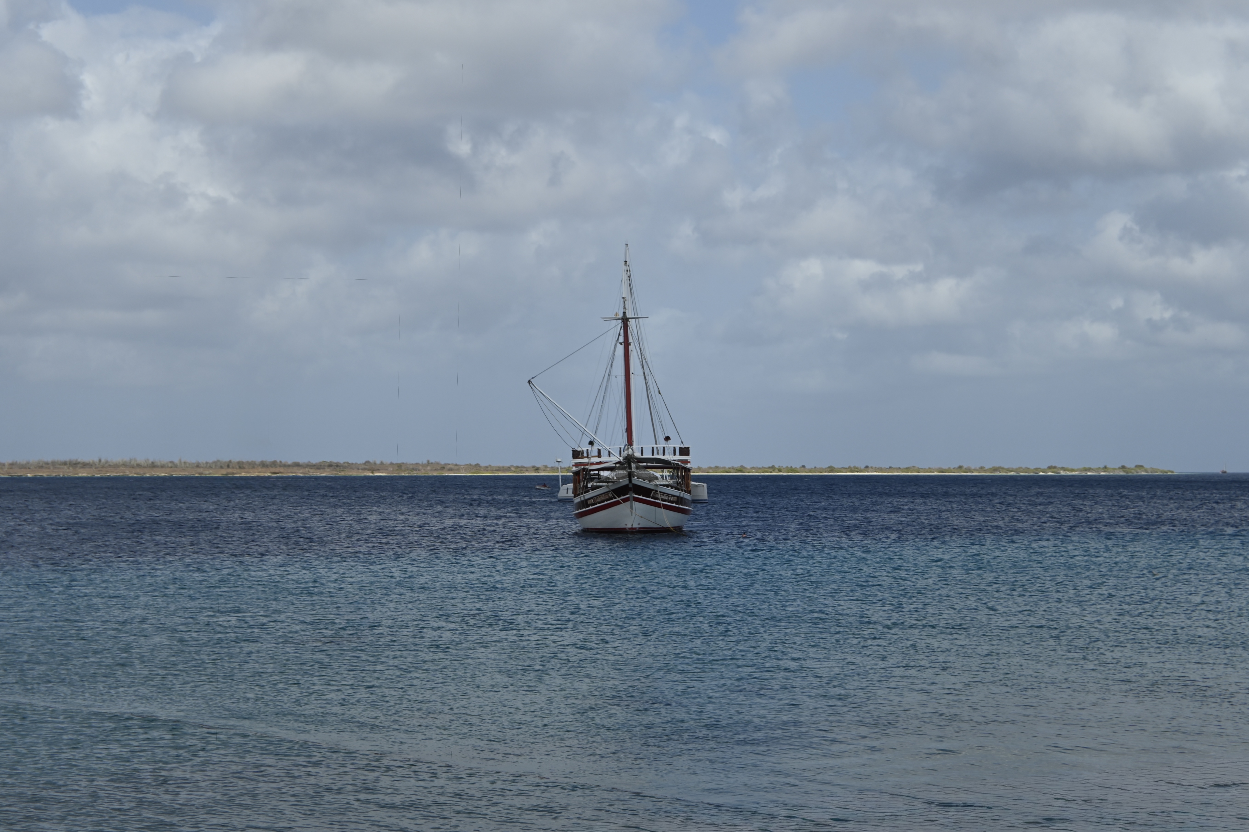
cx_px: 624
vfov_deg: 18.2
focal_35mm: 75
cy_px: 416
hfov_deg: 27.0
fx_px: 2602
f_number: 8
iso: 100
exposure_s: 1/500
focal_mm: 50
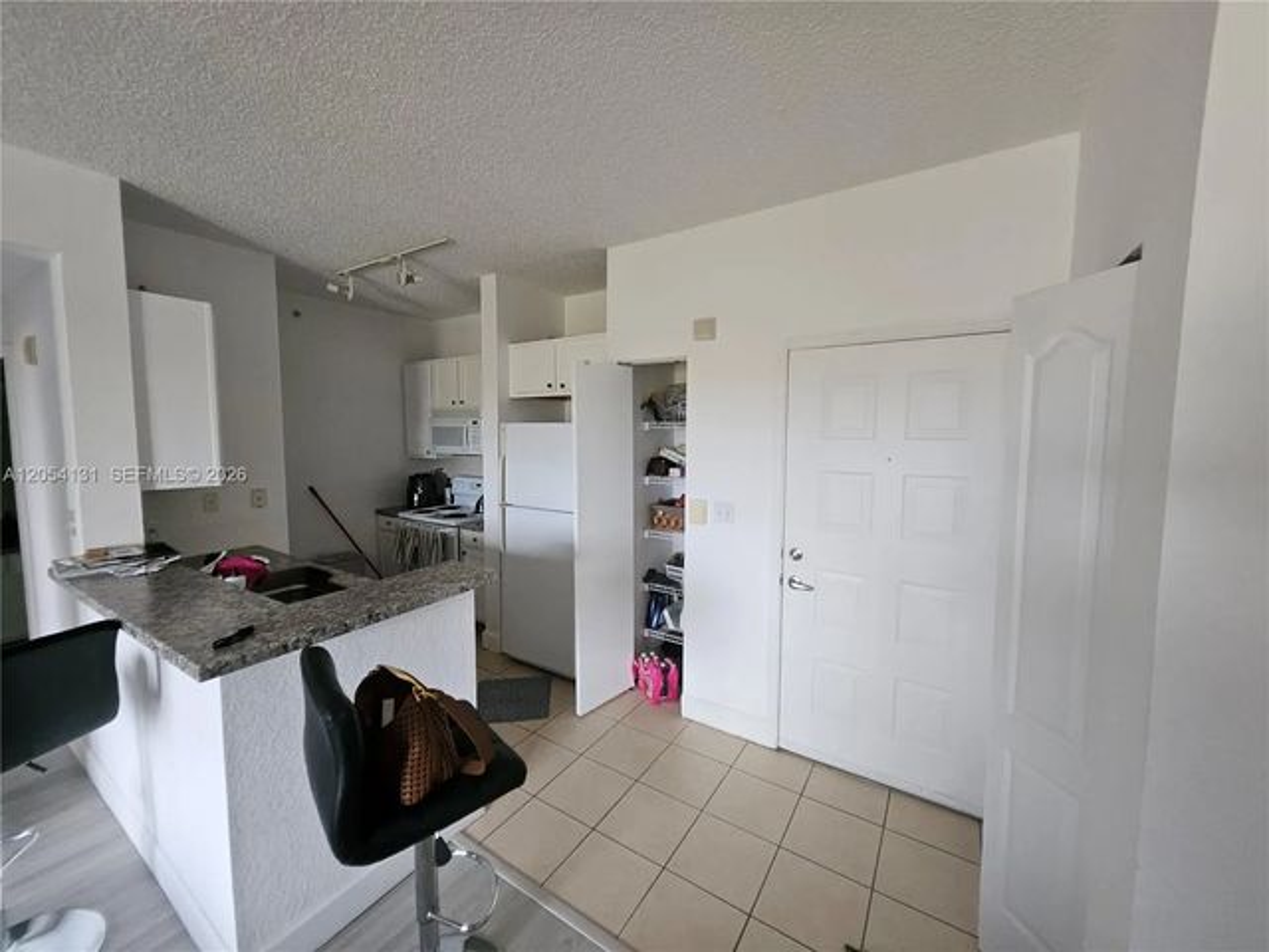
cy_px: 476
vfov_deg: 89.9
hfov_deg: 106.2
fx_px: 477
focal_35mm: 13
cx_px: 634
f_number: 2.2
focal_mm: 1.74
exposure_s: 1/60
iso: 200
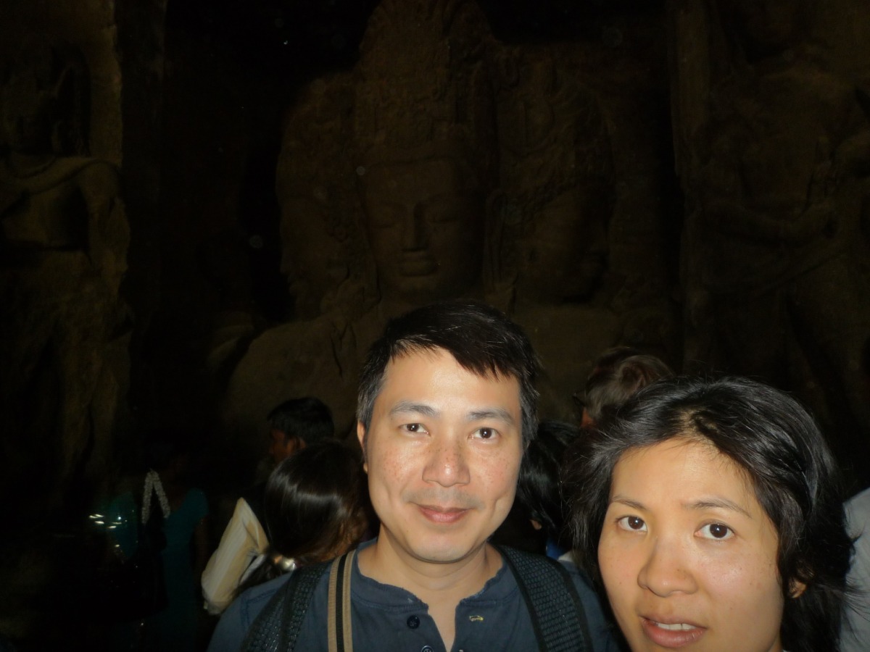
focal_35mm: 25
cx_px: 435
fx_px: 628
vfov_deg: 54.9
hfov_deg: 69.4
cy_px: 326
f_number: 4
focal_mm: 4.4
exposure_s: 1/4
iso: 160
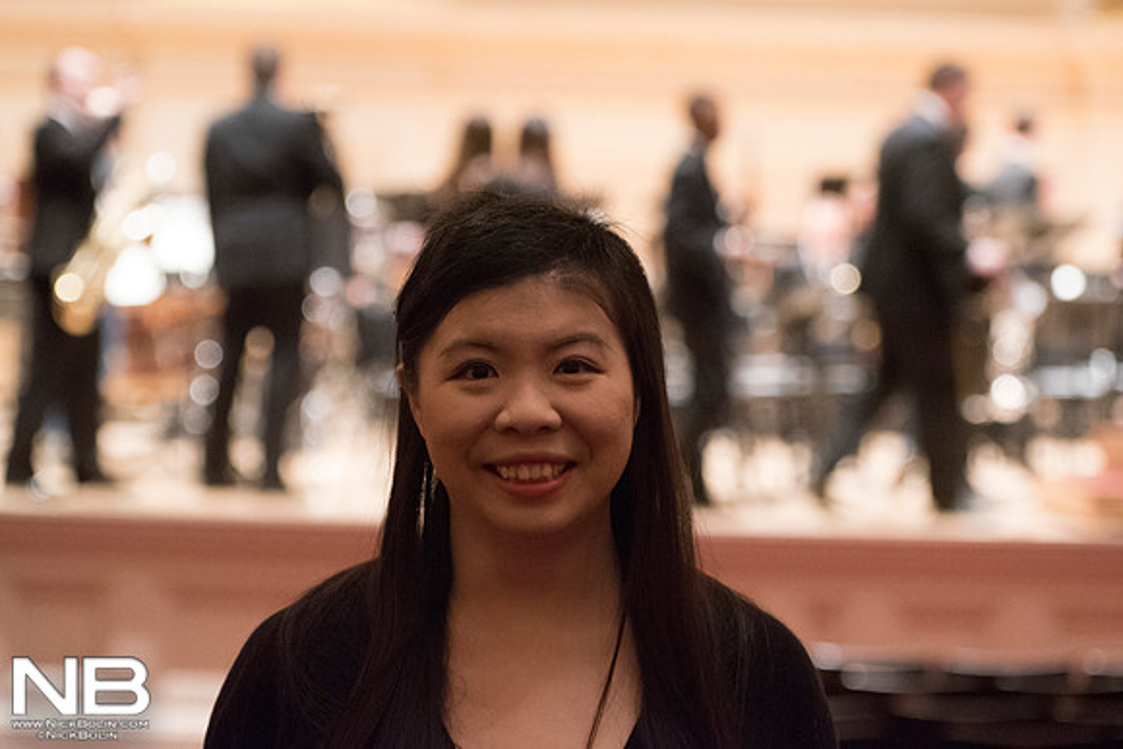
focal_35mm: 140
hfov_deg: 14.7
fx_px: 4368
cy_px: 374
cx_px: 562
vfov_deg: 9.8
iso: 12800
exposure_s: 1/50
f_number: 5.6
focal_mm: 140
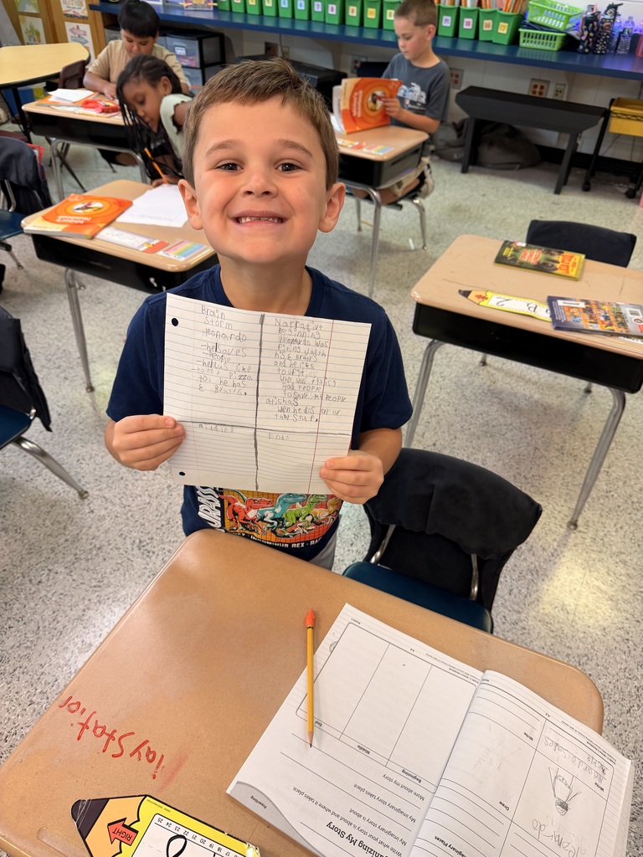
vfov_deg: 71.6
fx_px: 594
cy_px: 428
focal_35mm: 24
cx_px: 322
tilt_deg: -40.6
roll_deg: -2.7
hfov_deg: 56.8
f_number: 1.78
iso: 125
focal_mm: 6.76
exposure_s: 1/60
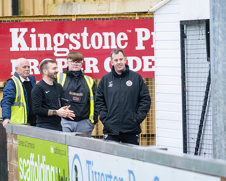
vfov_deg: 4.6
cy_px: 90
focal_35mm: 338
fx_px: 2260
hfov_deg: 5.7
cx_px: 123
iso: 2000
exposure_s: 1/1600
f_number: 2.8
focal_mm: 200
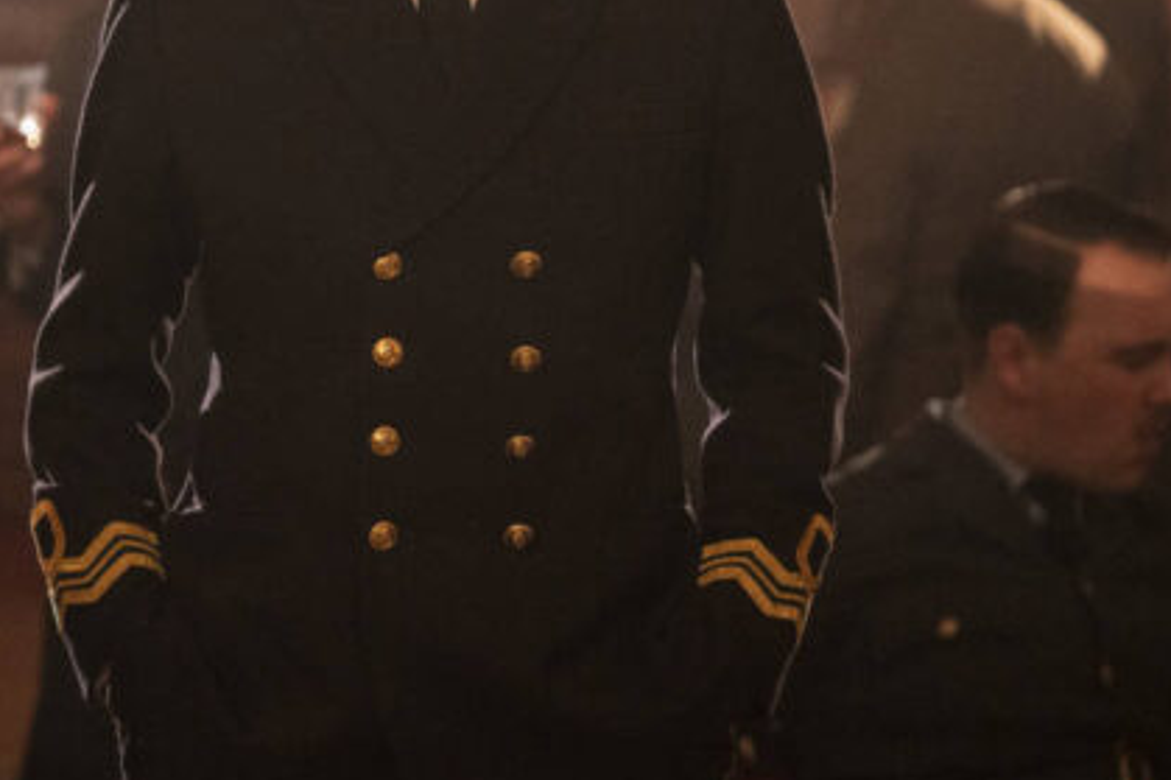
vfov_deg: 4.7
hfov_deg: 7.0
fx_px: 9559
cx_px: 416
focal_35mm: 294
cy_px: 158
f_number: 2.8
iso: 4000
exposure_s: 1/250
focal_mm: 154
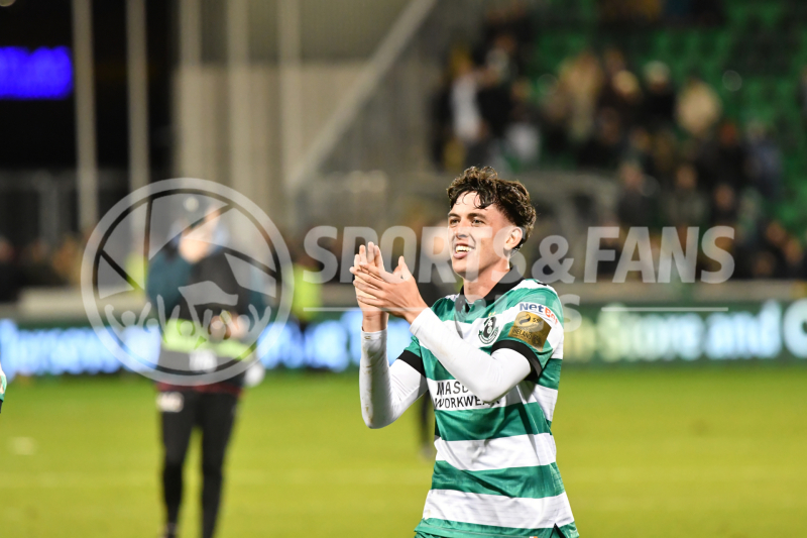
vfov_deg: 3.3
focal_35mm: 420
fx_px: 9412
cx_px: 404
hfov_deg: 4.9
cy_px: 269
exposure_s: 1/800
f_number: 4
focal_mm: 280
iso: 5000
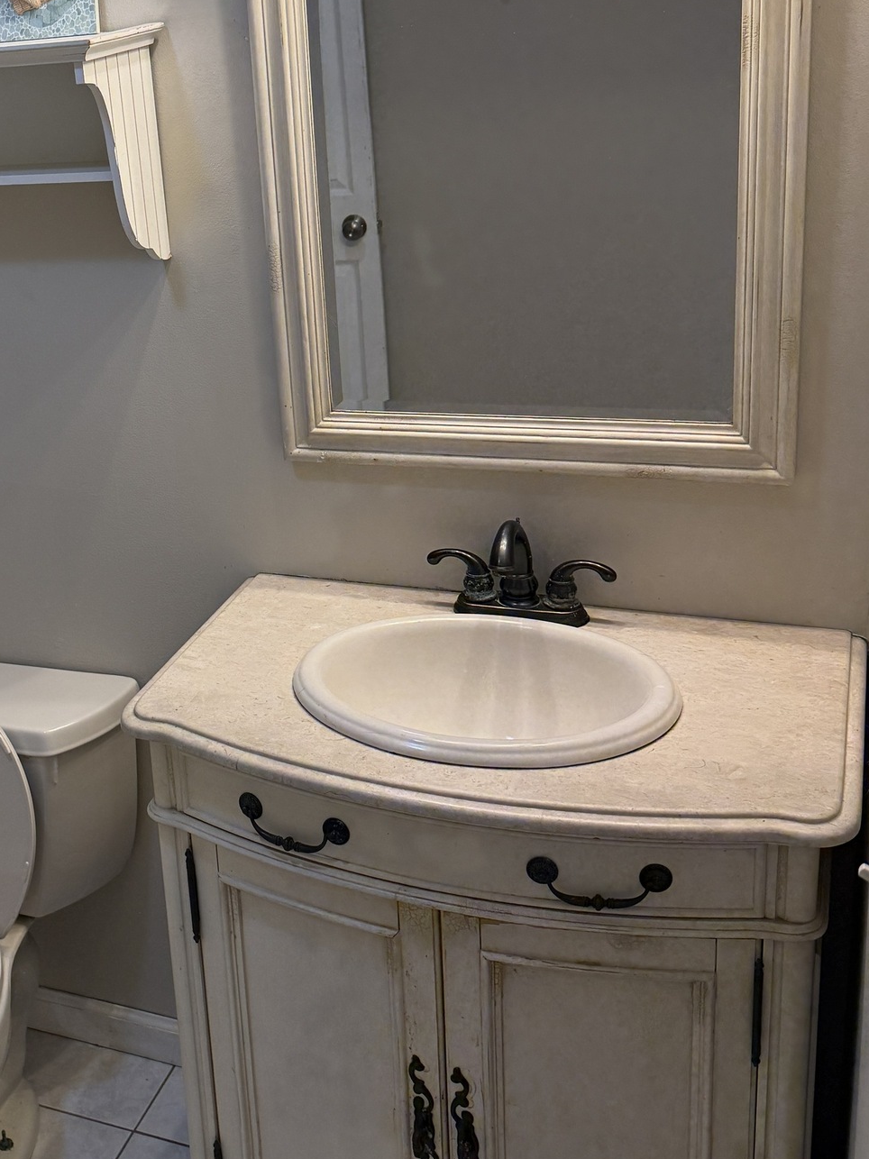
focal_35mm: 43
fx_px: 1440
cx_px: 129
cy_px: 451
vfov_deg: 43.6
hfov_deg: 32.3
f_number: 1.78
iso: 200
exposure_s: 1/204
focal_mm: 6.76
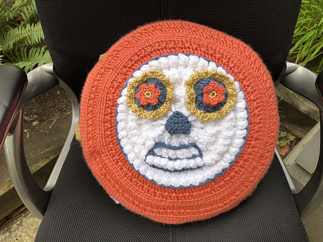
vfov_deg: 49.7
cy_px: 121
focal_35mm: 28
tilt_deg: -55.9
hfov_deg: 63.4
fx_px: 261
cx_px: 162
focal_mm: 3.99
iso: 20
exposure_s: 1/216
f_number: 1.8
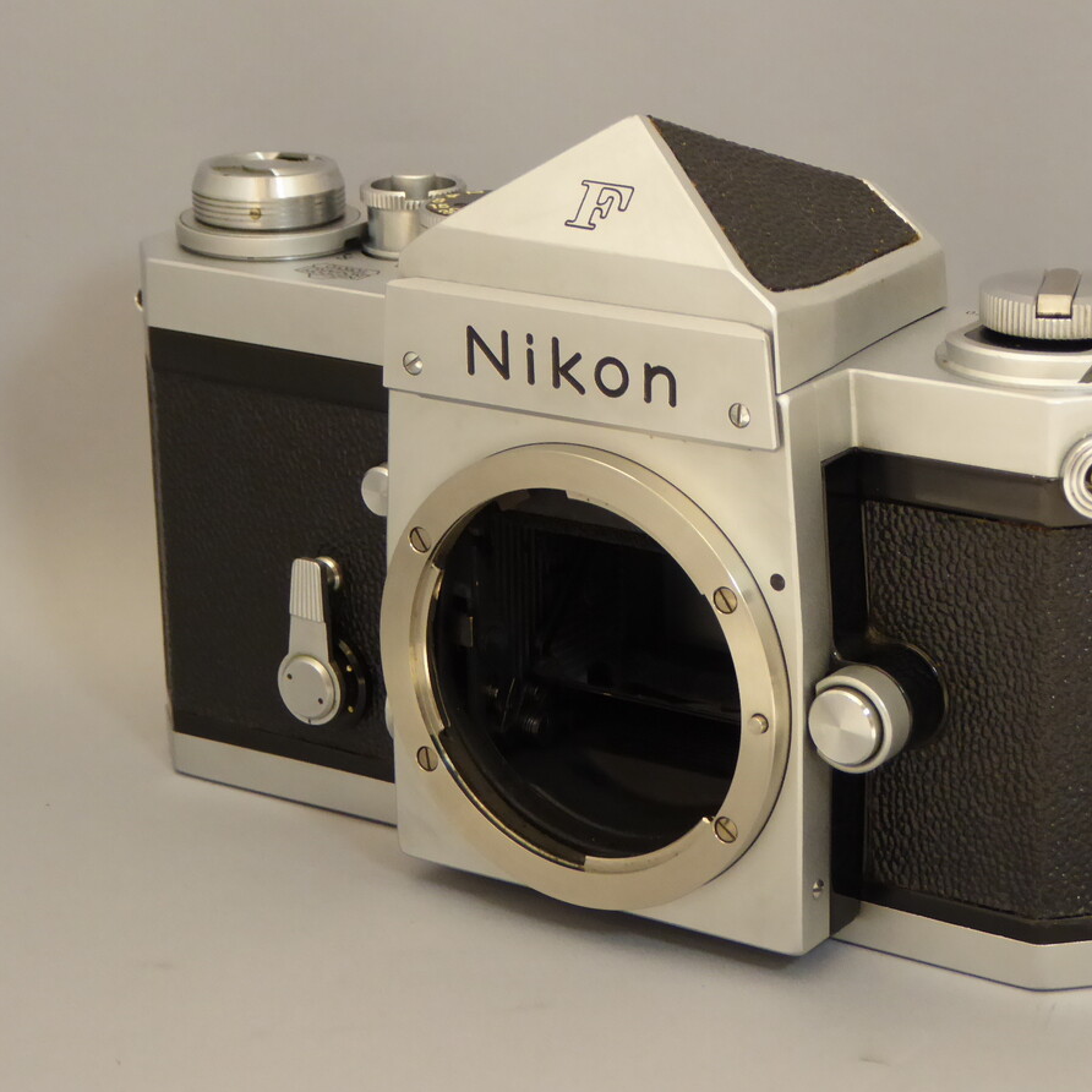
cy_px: 550
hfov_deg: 19.7
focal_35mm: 88
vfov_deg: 19.7
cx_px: 692
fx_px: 3141
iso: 400
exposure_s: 1/25
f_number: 4.6
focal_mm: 13.2
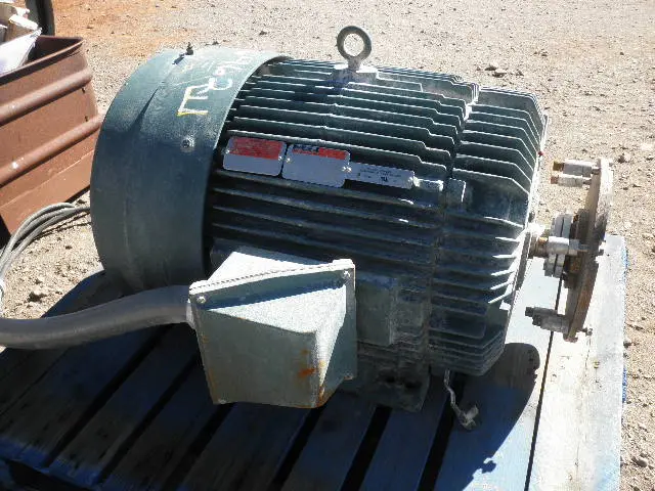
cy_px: 246
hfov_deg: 52.6
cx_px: 328
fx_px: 662
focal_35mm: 35
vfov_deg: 40.7
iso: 64
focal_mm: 6.1
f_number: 3.2
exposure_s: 1/400
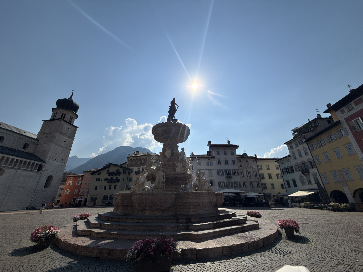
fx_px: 147
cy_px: 136
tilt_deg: +23.4
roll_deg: +0.3
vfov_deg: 85.7
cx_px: 182
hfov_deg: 102.1
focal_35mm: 14
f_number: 2.2
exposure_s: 1/6173
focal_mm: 2.22
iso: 32
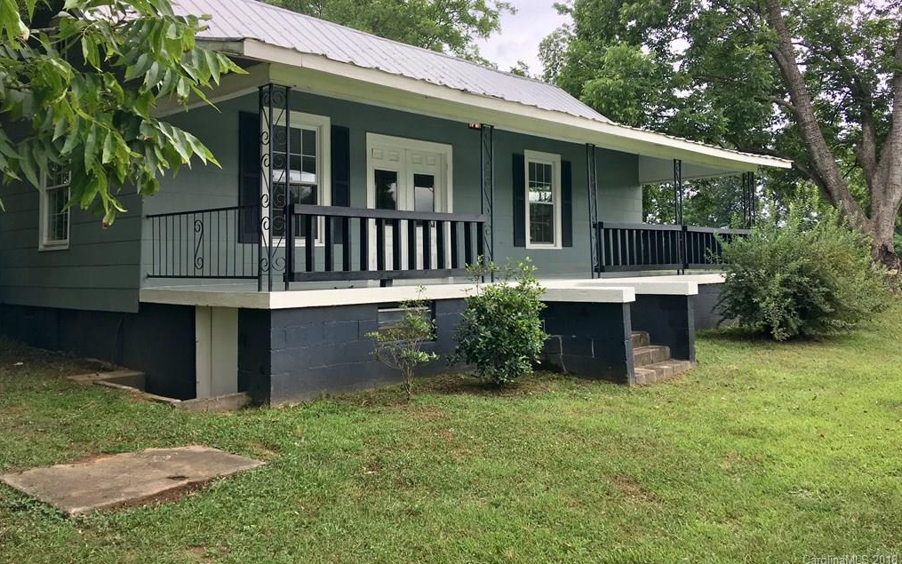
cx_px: 450
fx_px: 762
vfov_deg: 40.5
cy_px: 227
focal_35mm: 31
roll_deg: +2.3
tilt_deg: +3.2
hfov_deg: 61.2
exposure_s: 1/519
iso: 25
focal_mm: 4.15
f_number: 2.2
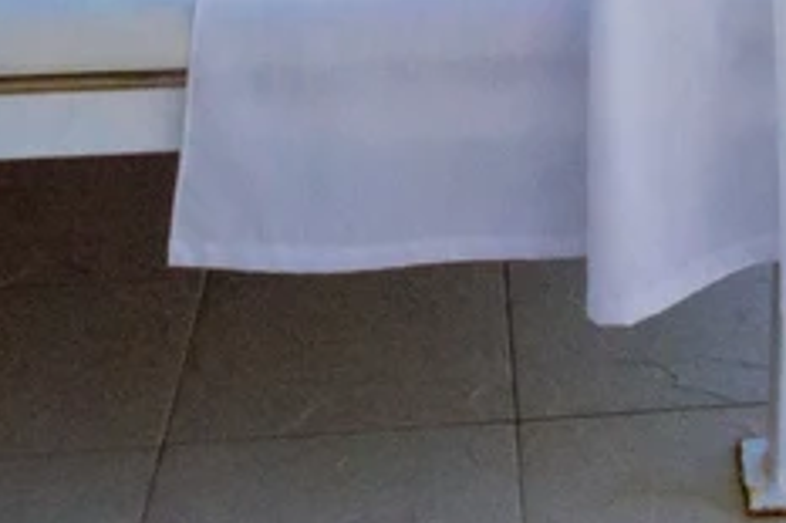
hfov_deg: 24.8
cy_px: -596
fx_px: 1724
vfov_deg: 13.9
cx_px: 742
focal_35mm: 79
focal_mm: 12
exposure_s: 1/800
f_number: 14
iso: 800
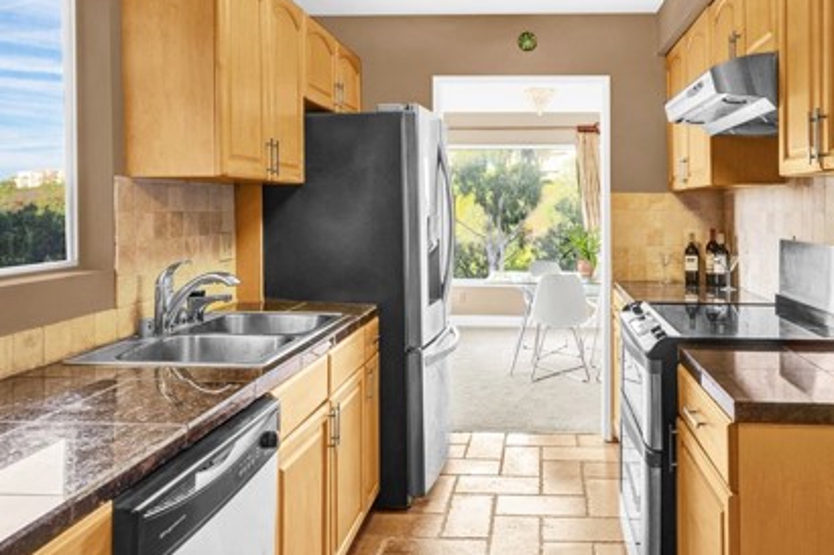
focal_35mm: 25
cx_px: 374
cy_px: 361
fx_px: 579
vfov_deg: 50.5
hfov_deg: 71.3
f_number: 10
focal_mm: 16
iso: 100
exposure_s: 1/1.67
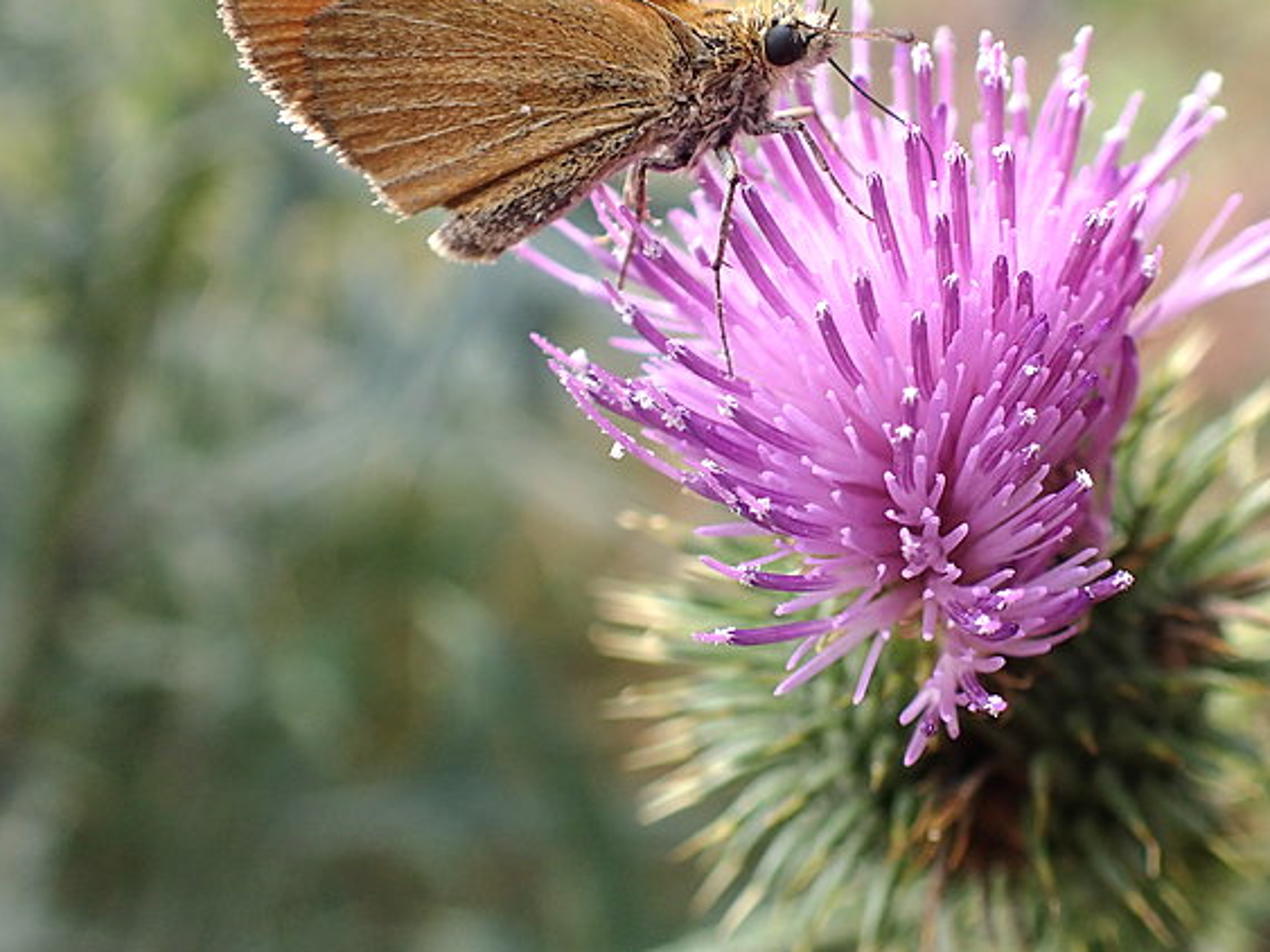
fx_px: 1761
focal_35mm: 48
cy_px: 353
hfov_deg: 38.6
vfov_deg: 30.1
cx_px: 959
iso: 100
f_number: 2.3
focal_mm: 5.5
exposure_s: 1/320
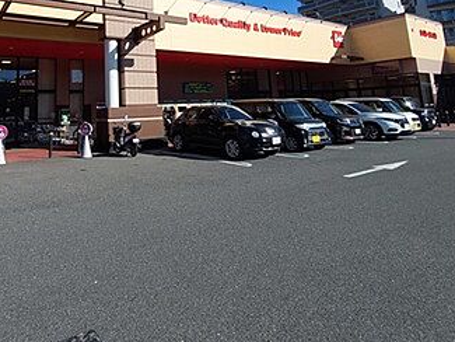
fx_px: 316
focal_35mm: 24
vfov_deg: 52.5
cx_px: 147
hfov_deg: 69.3
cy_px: 60
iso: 50
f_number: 2.2
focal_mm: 1.74
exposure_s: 1/2024
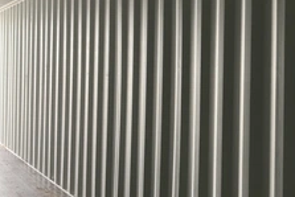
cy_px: 70
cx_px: 229
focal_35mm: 54
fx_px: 443
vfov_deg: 25.0
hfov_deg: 35.8
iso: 320
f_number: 1.8
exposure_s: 1/56
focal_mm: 3
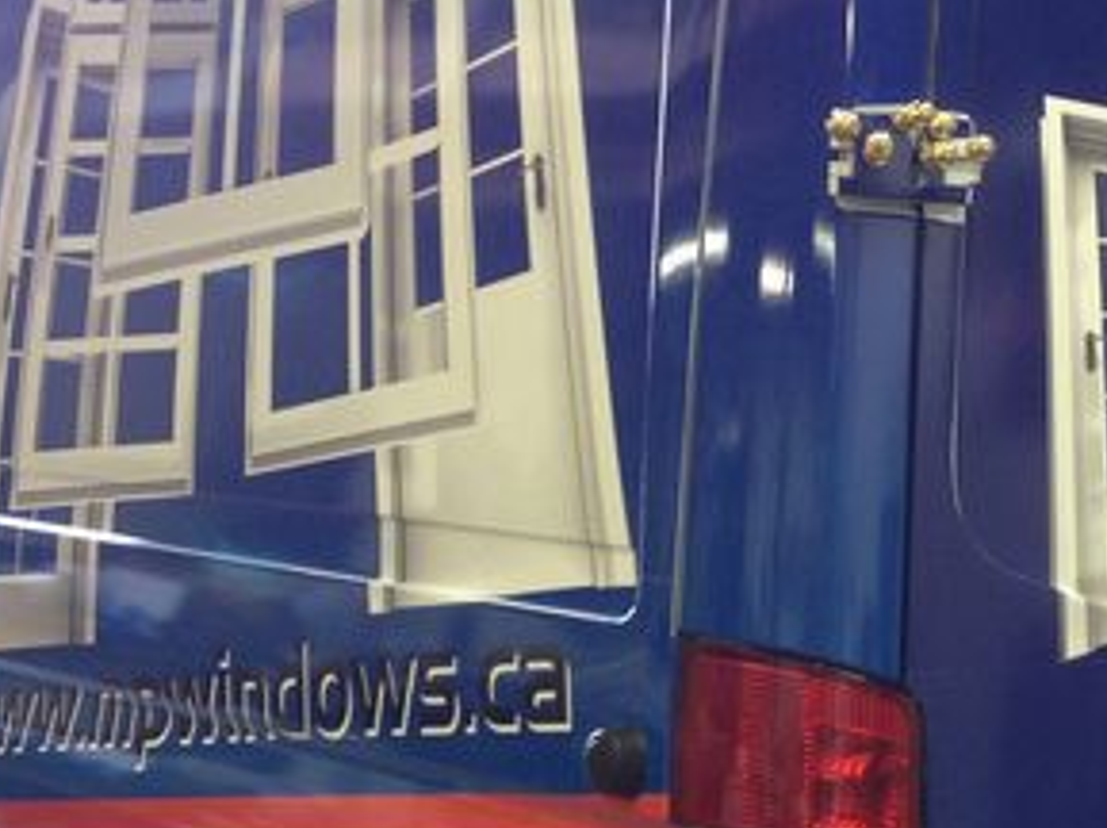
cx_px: 927
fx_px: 3098
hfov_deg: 20.0
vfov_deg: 15.2
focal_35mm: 97
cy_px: 468
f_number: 2.4
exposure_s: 1/20
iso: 80
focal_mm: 4.28
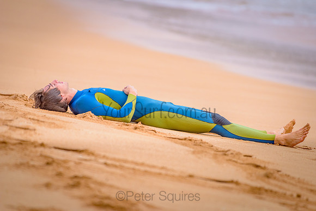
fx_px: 4390
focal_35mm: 500
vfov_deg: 2.8
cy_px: 106
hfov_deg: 4.1
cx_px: 158
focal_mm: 500
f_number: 5.6
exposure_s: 1/2000
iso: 1100
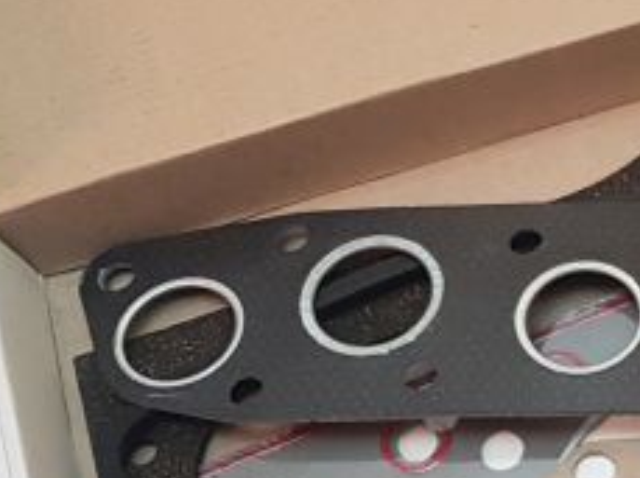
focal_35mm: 91
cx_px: 1048
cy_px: 551
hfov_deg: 18.3
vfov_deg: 15.7
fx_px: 1680
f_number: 1.7
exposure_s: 1/50
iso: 200
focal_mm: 4.2
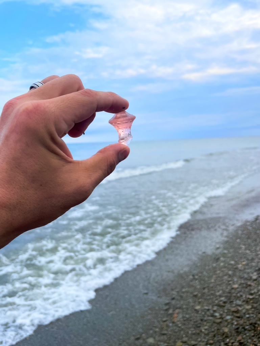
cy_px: 173
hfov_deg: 53.1
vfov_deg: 67.3
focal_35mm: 26
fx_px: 260
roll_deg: +2.0
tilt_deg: -6.1
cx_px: 130
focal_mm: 4.2
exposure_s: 1/1795
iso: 32
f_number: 1.6
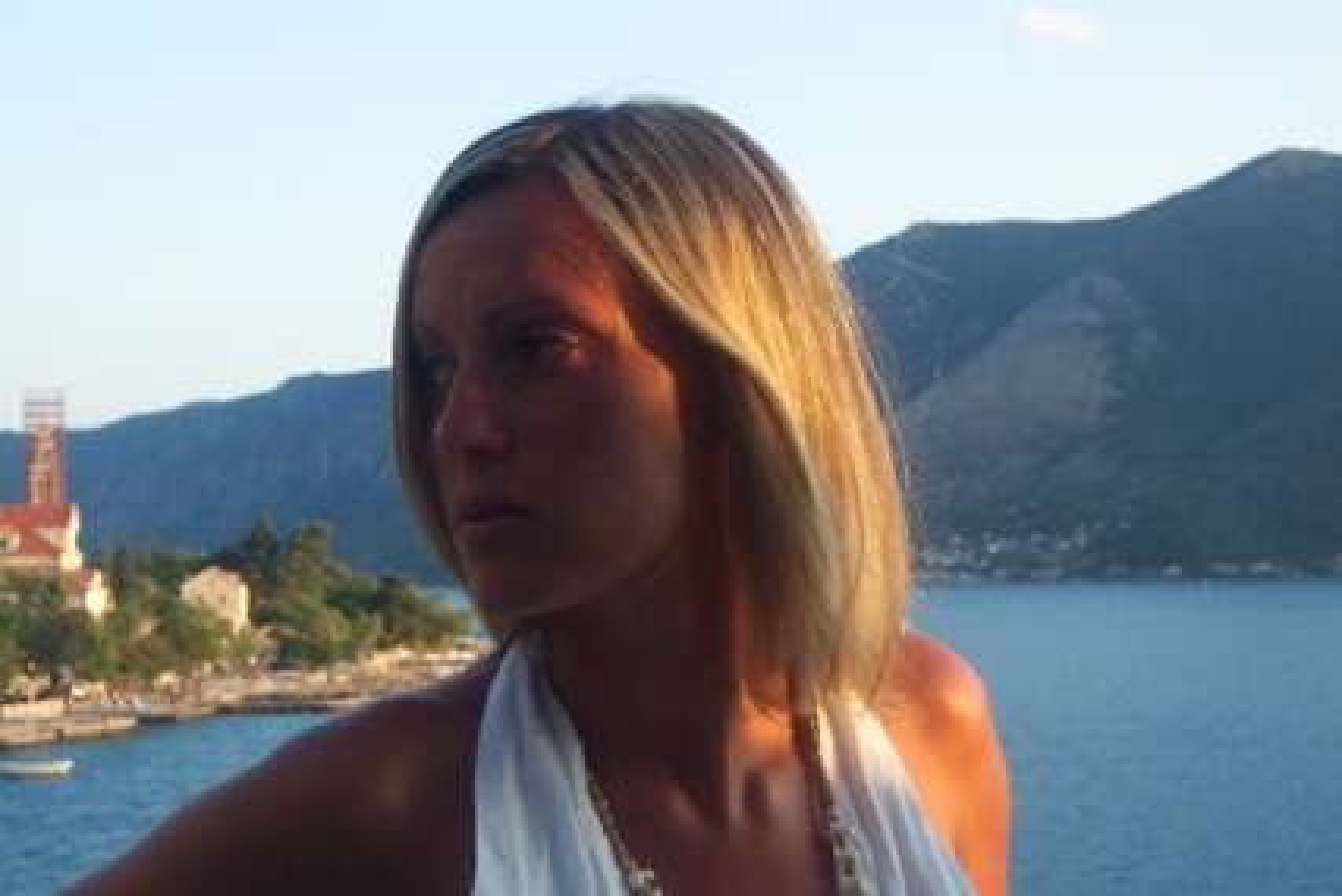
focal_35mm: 51
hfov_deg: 38.9
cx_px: 671
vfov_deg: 26.5
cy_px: 448
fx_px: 1902
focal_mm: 10.7
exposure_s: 1/250
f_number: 3.4
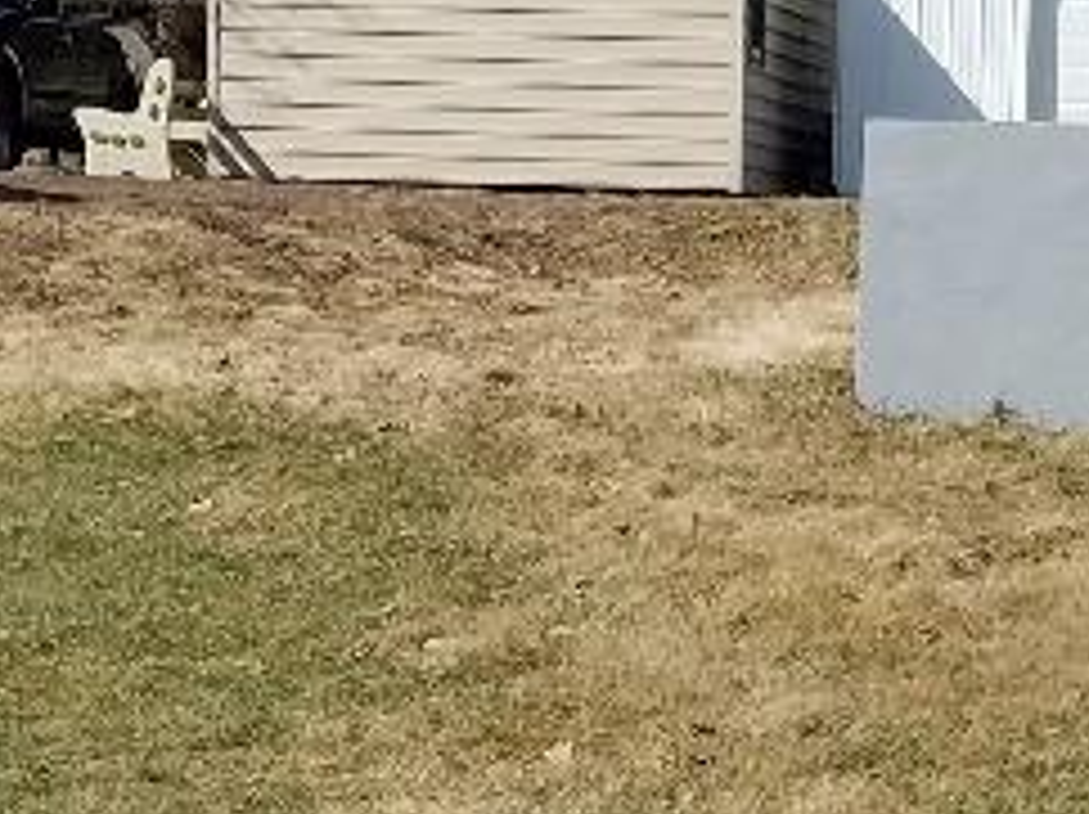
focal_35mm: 155
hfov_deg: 12.7
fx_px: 4871
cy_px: 1093
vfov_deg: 9.4
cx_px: 765
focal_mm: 4.2
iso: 50
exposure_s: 1/3456
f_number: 1.7
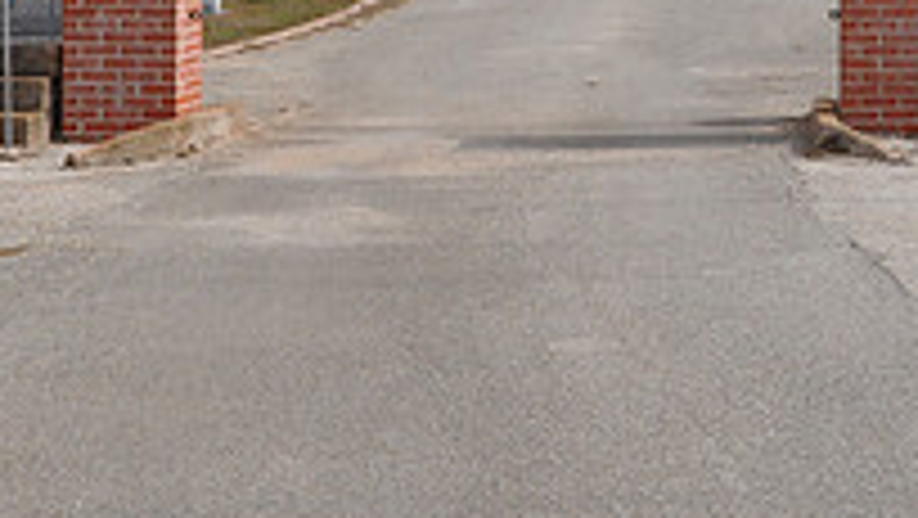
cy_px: -137
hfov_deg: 19.8
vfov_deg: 11.1
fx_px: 2606
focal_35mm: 107
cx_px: 720
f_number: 13
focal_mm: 24
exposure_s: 1/160
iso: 200
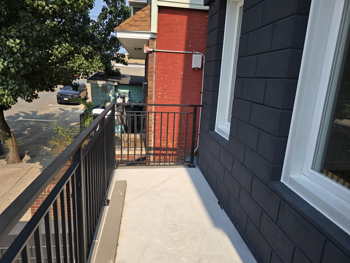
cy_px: 132
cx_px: 175
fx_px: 233
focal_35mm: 23
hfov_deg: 73.9
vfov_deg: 58.9
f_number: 1.7
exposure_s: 1/654
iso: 12
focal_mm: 6.3
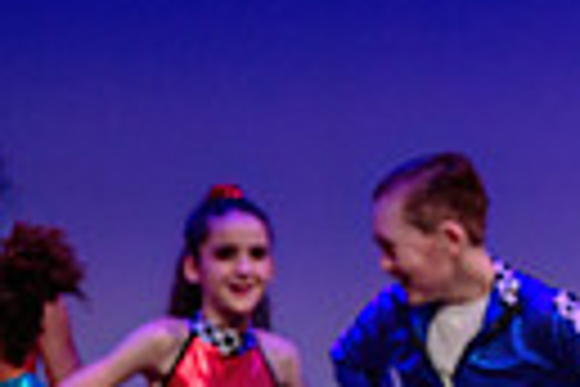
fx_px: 12469
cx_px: 943
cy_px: 633
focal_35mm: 774
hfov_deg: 2.7
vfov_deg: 1.8
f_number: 2.8
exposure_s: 1/640
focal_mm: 155
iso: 1000
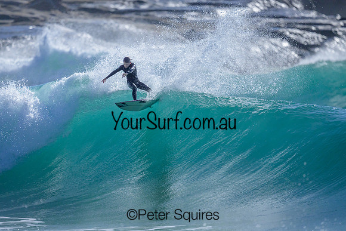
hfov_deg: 2.6
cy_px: 116
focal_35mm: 800
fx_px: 7690
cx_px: 173
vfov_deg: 1.7
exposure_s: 1/2000
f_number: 6.3
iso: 2000
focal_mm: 800
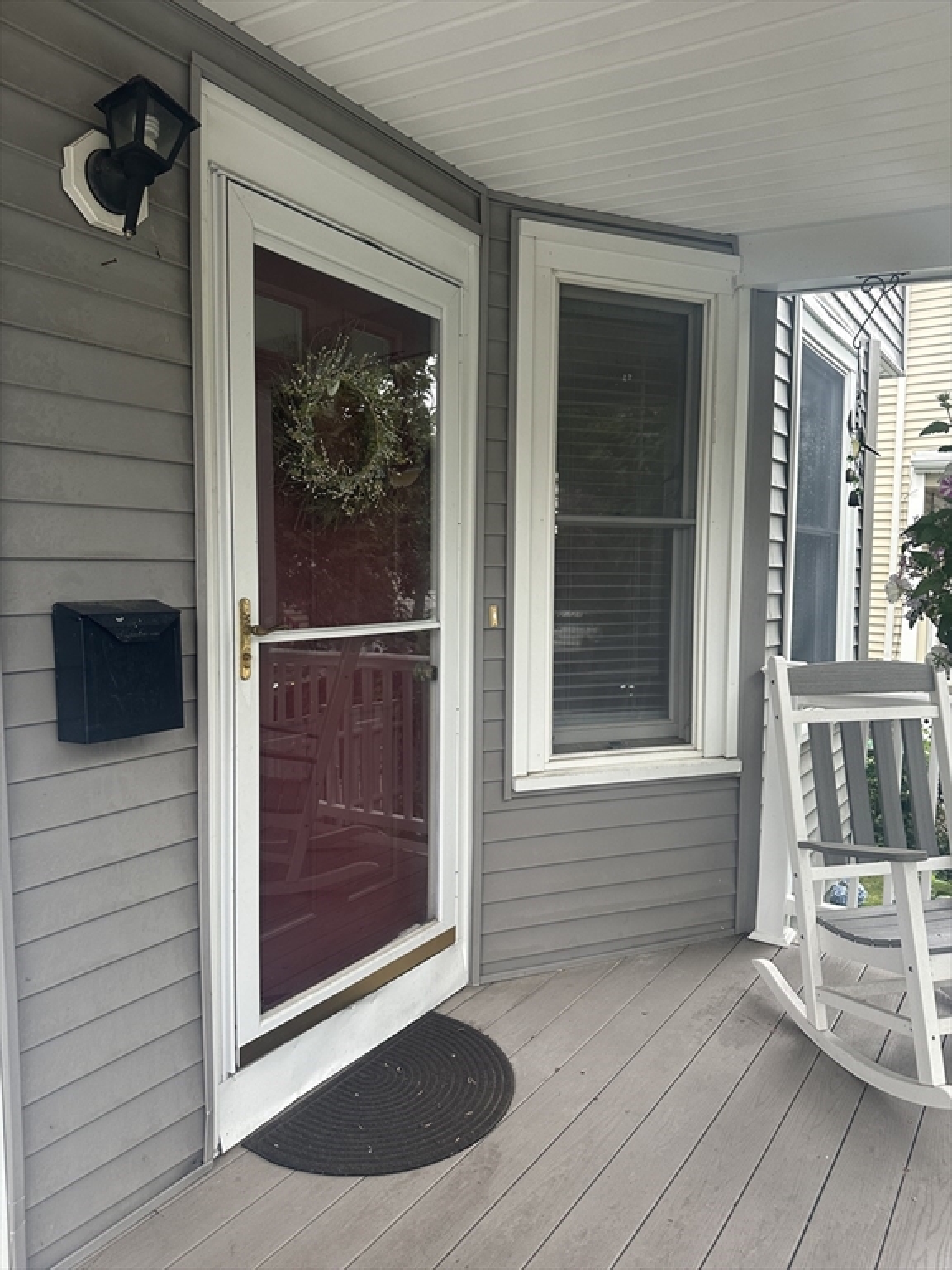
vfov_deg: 71.6
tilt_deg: -4.4
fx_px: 880
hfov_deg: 56.8
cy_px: 635
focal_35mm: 24
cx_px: 476
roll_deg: -1.0
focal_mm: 6.86
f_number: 1.78
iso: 200
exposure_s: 1/121
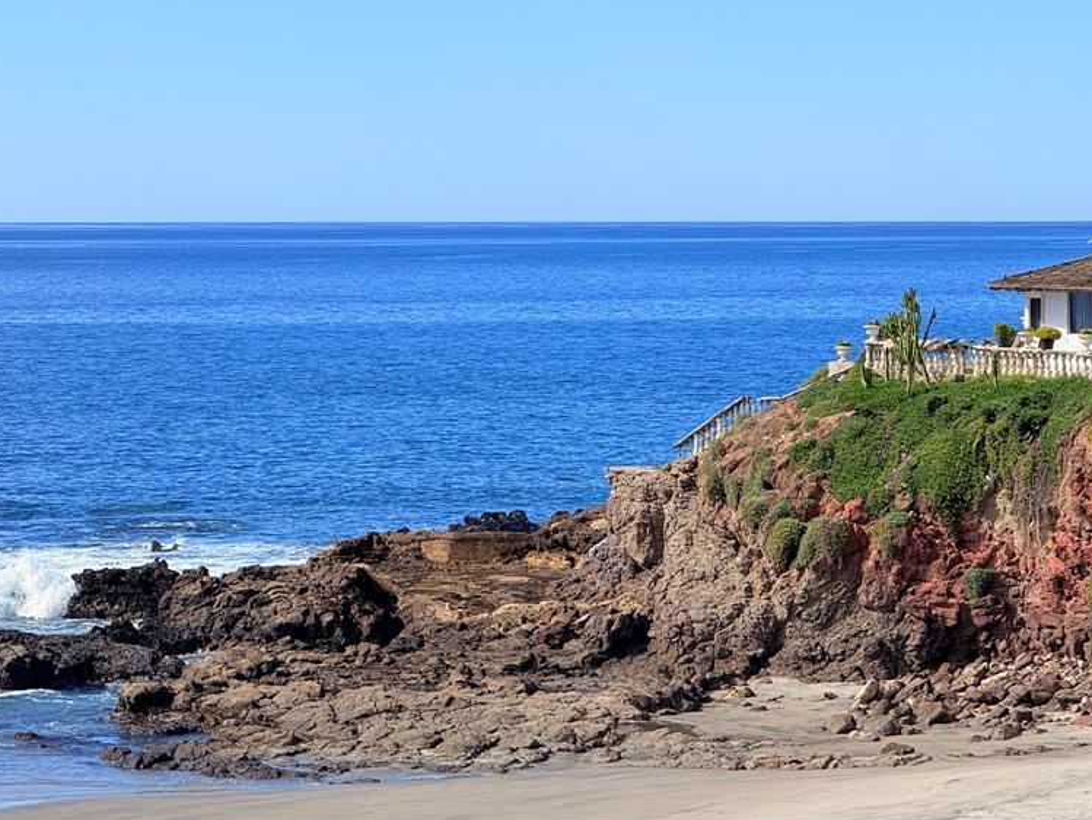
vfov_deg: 9.0
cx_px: 621
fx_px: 5174
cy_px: 301
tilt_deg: -0.3
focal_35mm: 164
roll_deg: +0.2
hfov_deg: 12.0
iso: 50
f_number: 2.8
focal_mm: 15.66
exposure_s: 1/2212
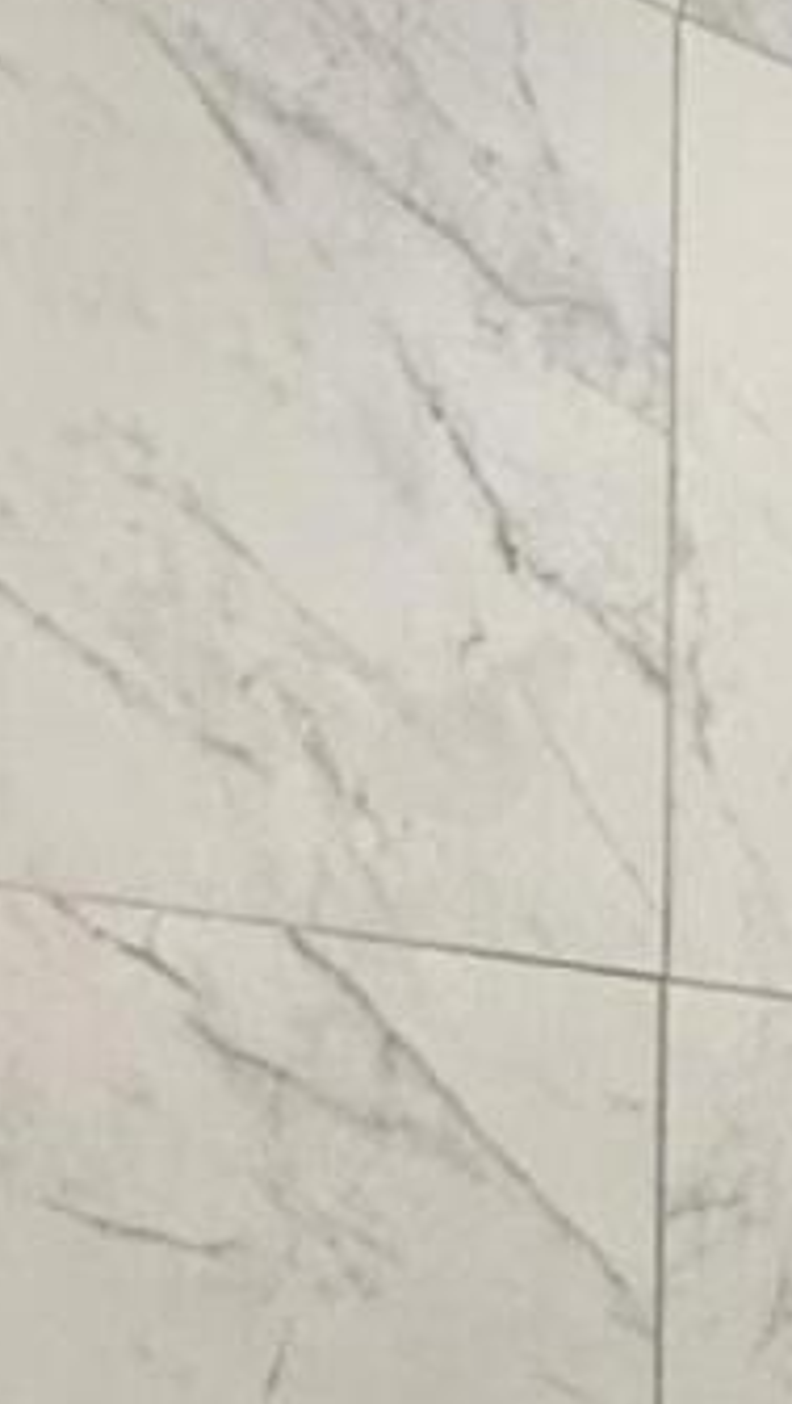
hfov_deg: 13.2
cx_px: 126
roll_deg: -0.4
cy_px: 1714
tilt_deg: -4.4
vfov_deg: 21.6
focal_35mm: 91
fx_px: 3390
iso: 320
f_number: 2.2
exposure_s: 1/120
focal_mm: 2.22
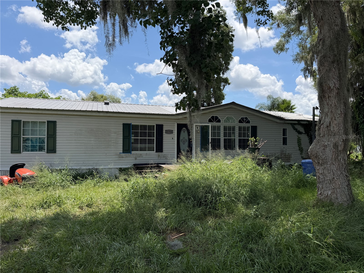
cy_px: 136
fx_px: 252
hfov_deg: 71.6
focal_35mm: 24
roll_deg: -1.0
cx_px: 182
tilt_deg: +0.4
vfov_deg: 56.8
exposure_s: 1/4673
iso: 80
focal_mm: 6.76
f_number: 1.78
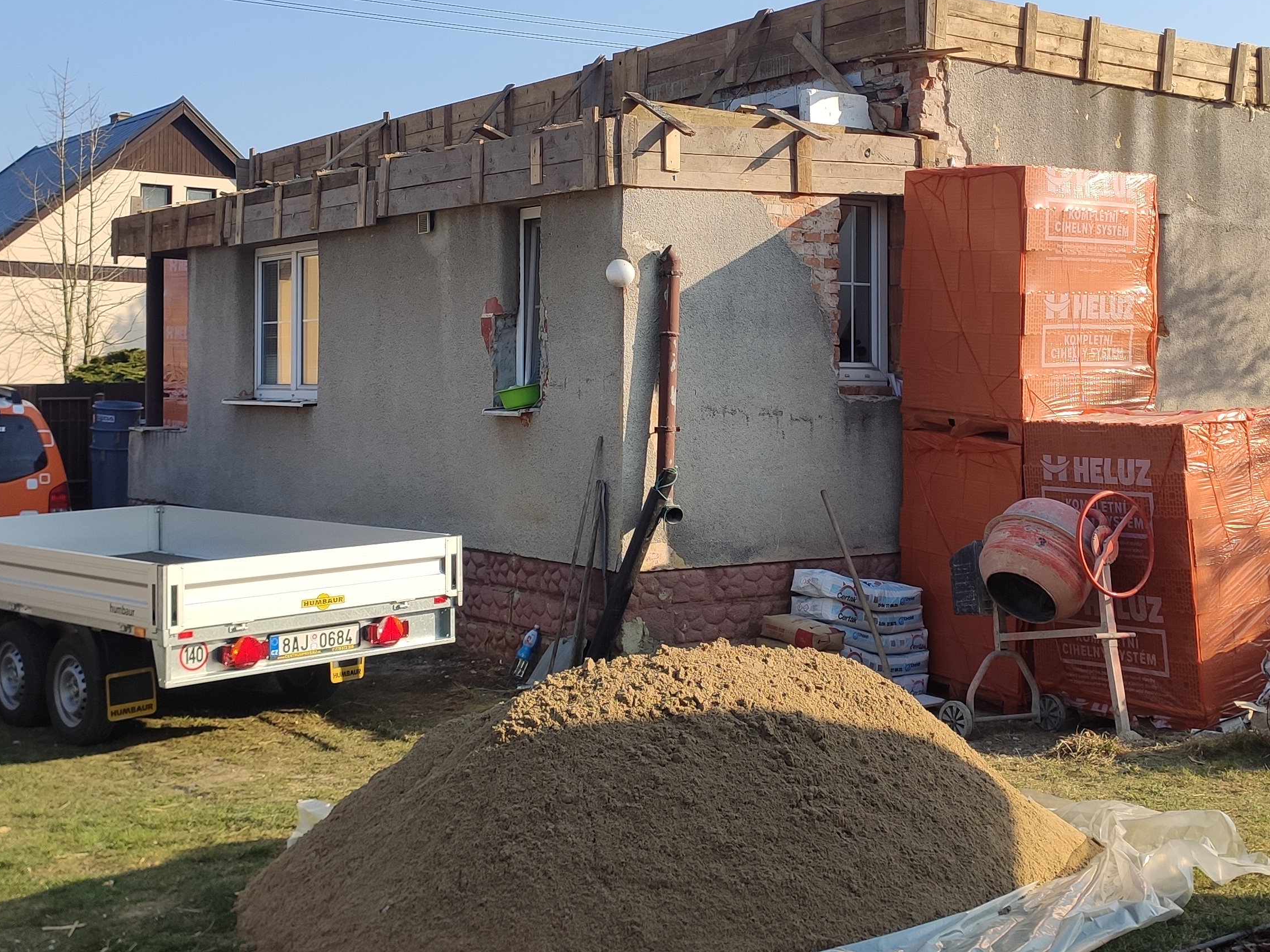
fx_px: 1688
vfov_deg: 31.4
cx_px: 695
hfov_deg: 41.2
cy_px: 358
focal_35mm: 46
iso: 112
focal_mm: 4.77
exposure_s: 1/1203
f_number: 1.75
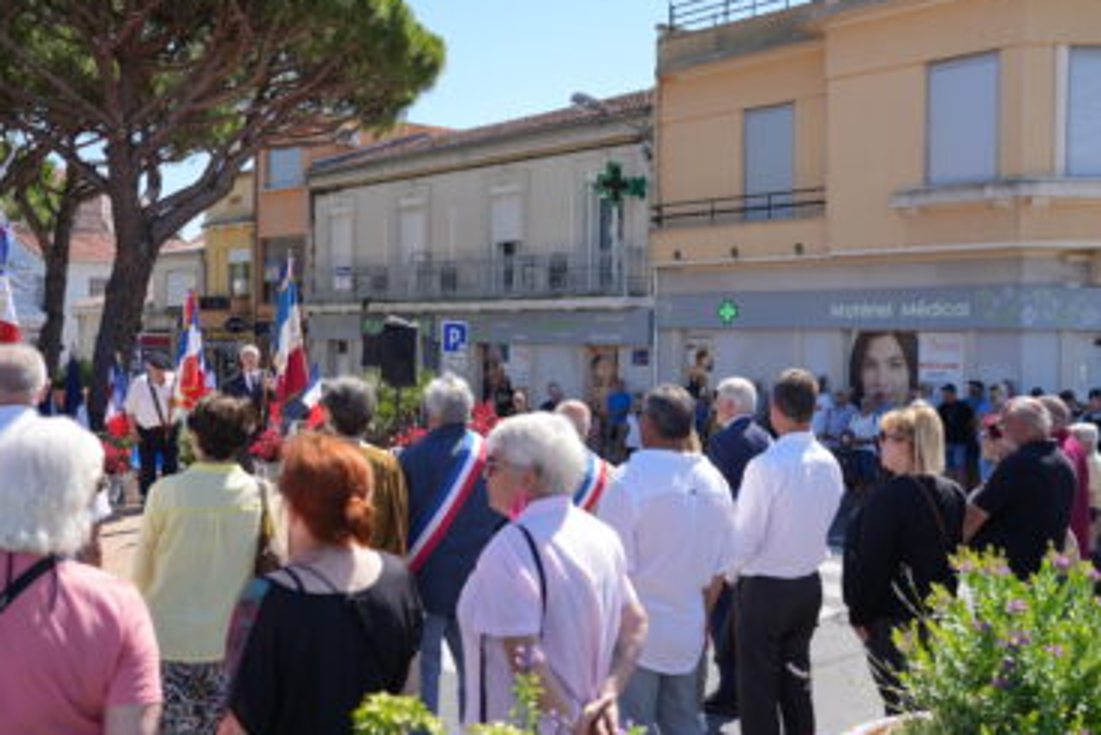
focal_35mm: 36
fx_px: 1101
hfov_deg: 53.1
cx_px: 576
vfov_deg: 36.9
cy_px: 356
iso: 100
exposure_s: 1/500
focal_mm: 33
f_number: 4.5
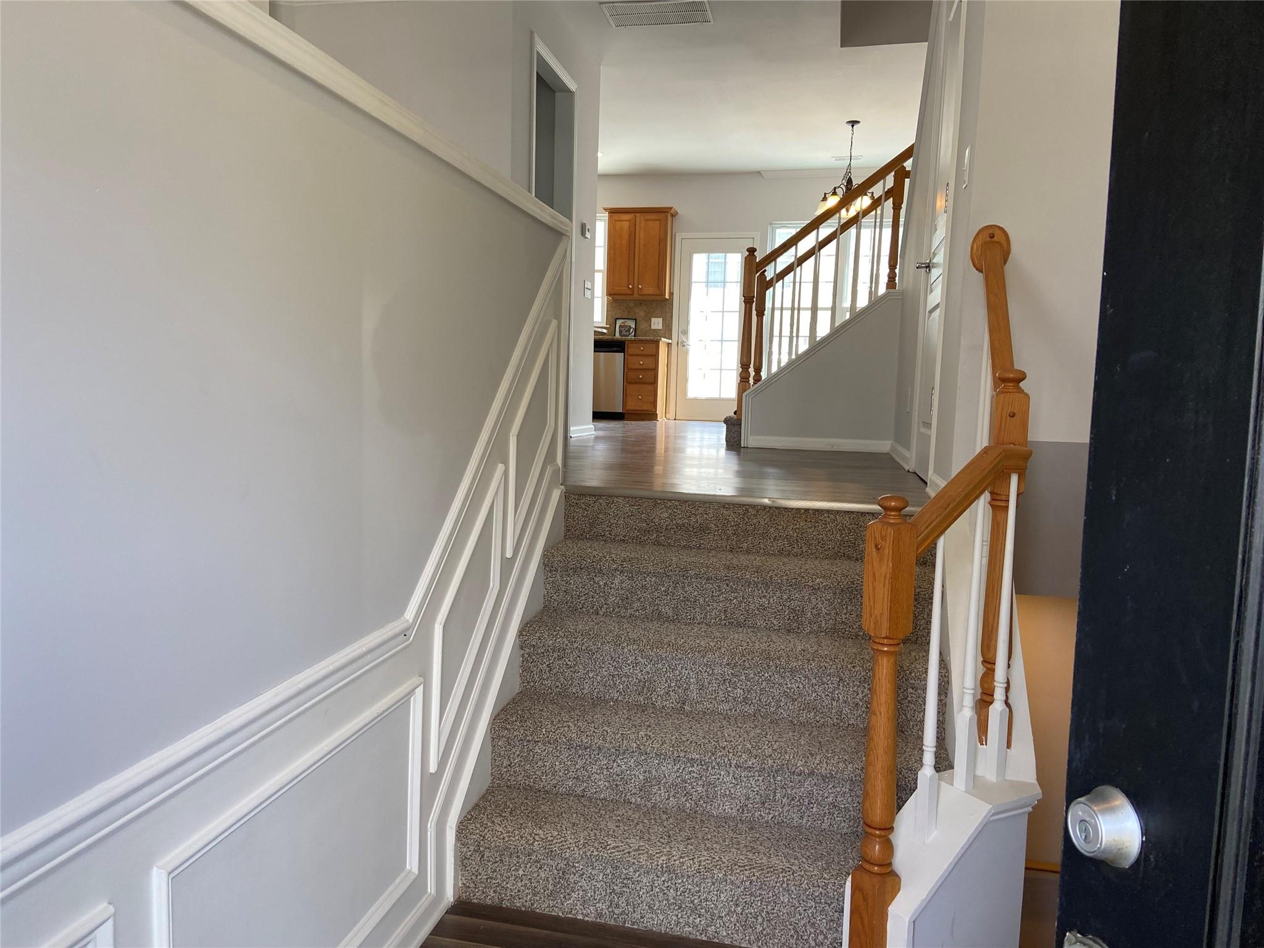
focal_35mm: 26
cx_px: 632
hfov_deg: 67.3
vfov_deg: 53.1
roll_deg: -2.0
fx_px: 949
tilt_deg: -6.3
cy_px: 474
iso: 80
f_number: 1.8
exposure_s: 1/120
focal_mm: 4.25
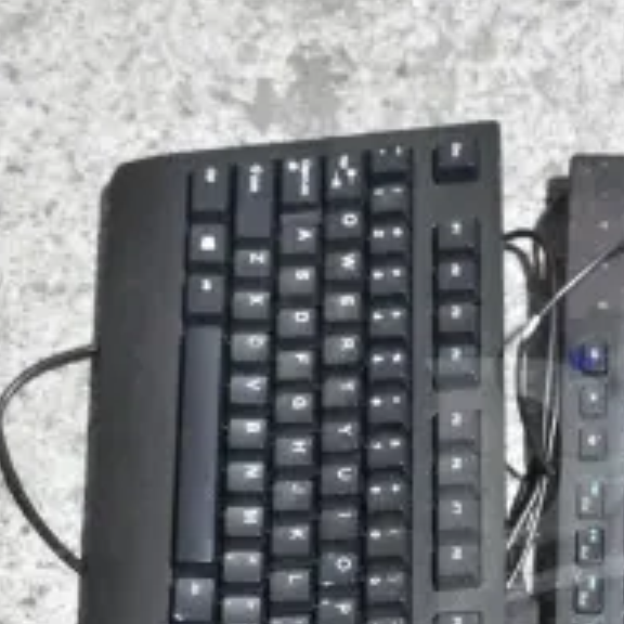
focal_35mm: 125
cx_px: 715
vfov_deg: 13.7
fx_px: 2556
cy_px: 616
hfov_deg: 13.6
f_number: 6.3
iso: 6400
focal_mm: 31
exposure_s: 1/125
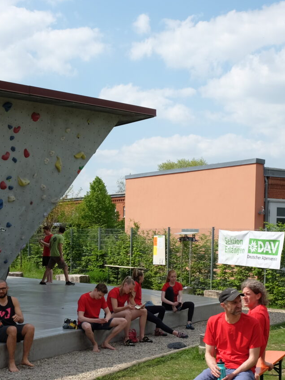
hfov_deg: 23.3
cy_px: 285
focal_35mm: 63
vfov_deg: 30.2
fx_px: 692
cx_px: 151
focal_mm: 19.6
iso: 200
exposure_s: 1/420
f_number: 7.1
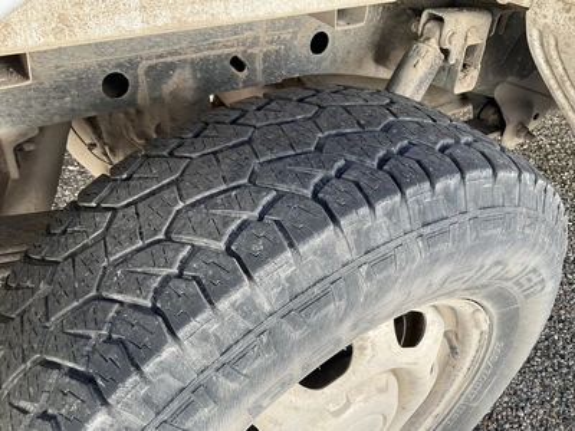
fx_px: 482
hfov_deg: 61.7
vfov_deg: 48.2
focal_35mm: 29
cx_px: 288
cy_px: 216
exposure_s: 1/168
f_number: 1.8
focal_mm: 3
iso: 25
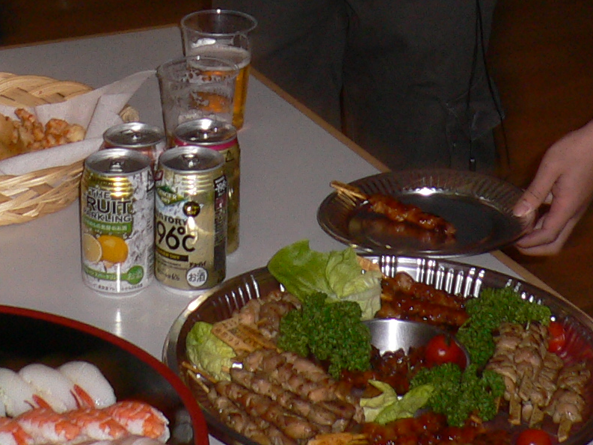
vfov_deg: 12.7
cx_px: 240
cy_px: -144
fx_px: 1936
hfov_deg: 17.4
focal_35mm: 113
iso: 100
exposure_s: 1/60
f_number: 2.8
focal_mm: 5.8
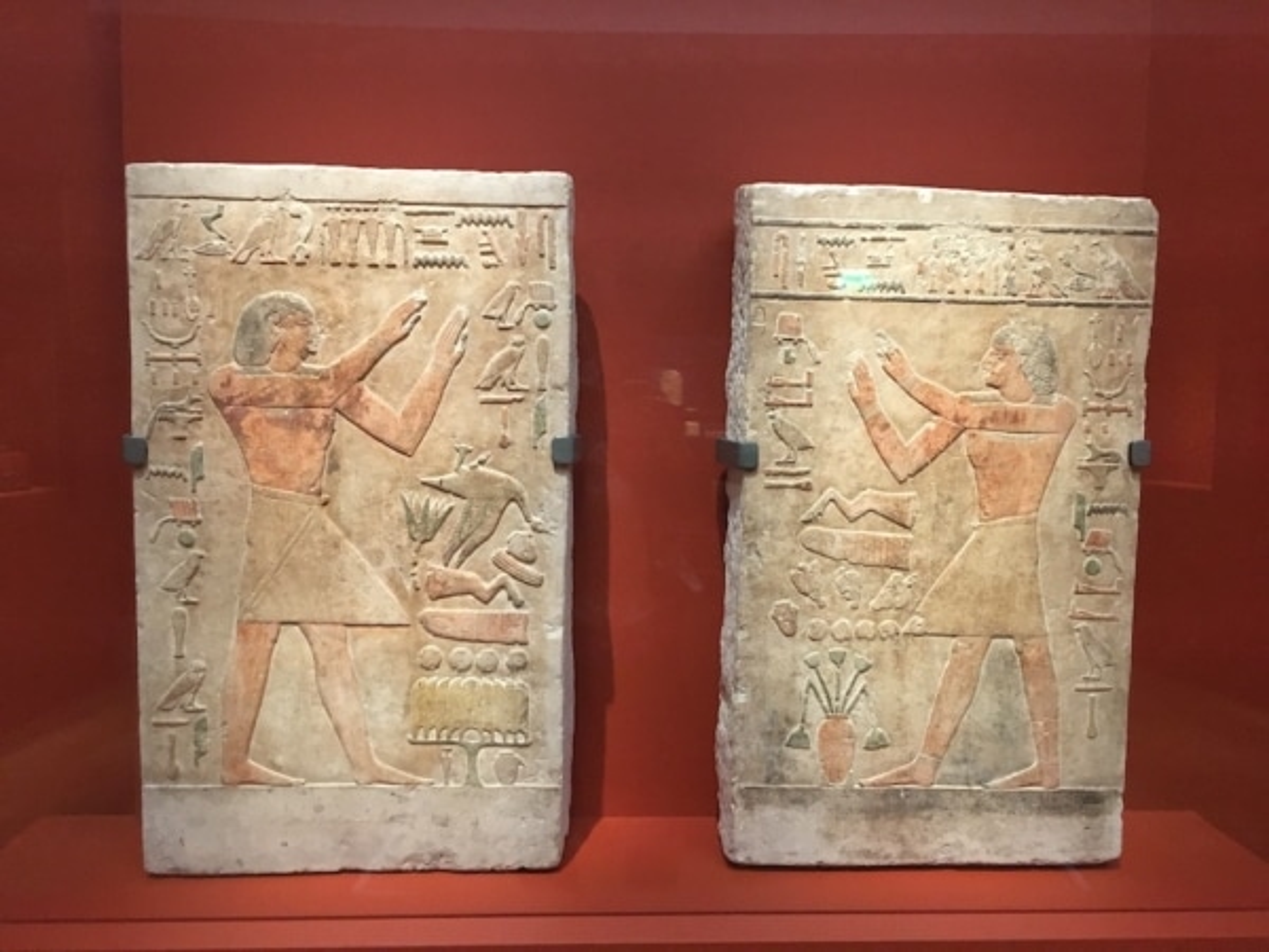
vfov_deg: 48.2
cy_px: 476
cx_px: 634
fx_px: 1063
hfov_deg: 61.7
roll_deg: -1.1
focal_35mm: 29
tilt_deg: -4.1
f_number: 2.2
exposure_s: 1/17
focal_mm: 4.15
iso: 250
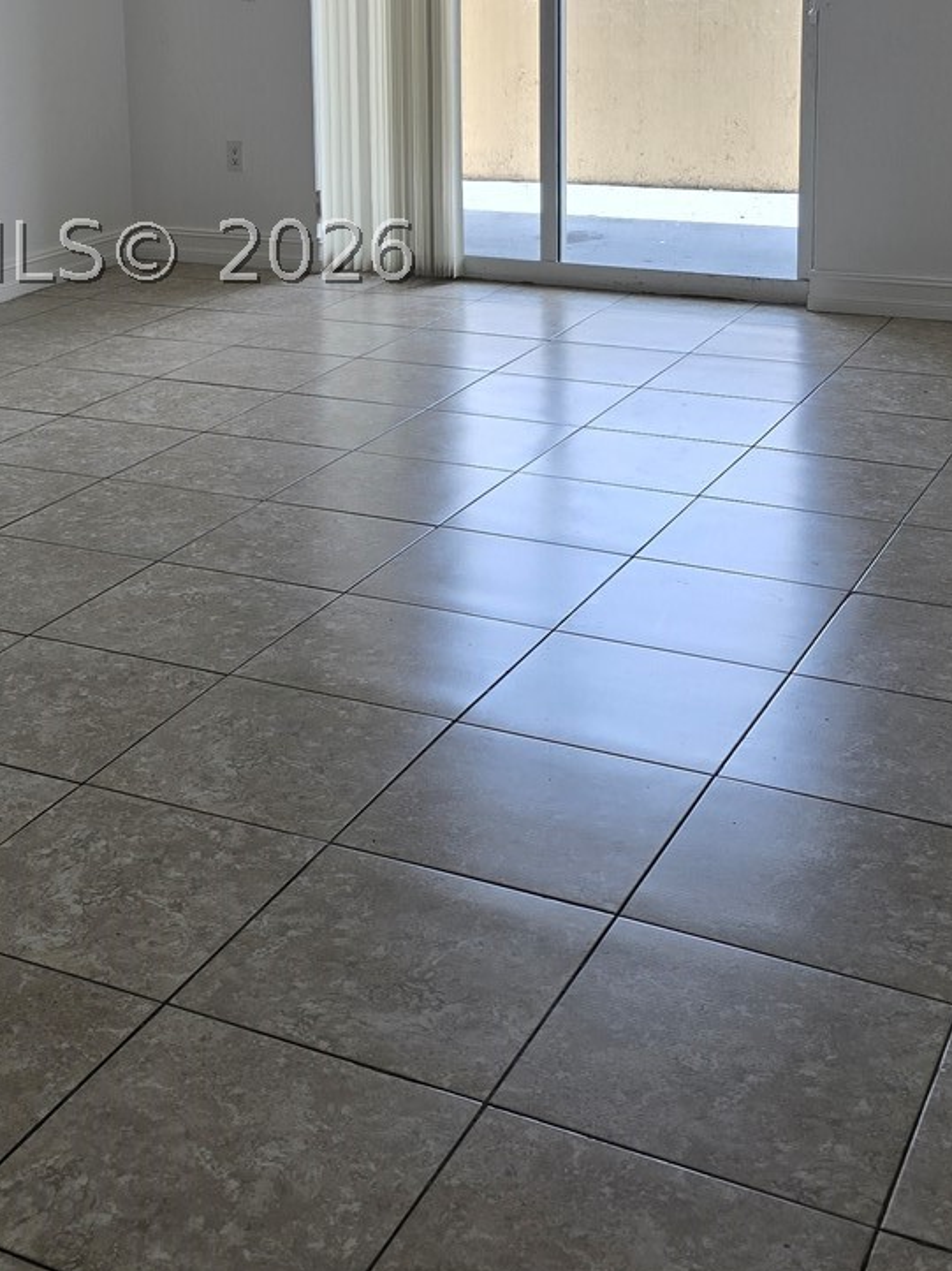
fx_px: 1871
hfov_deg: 28.3
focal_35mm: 51
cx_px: 311
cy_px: 252
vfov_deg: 36.2
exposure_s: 1/120
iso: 16
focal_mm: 6.3
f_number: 1.7
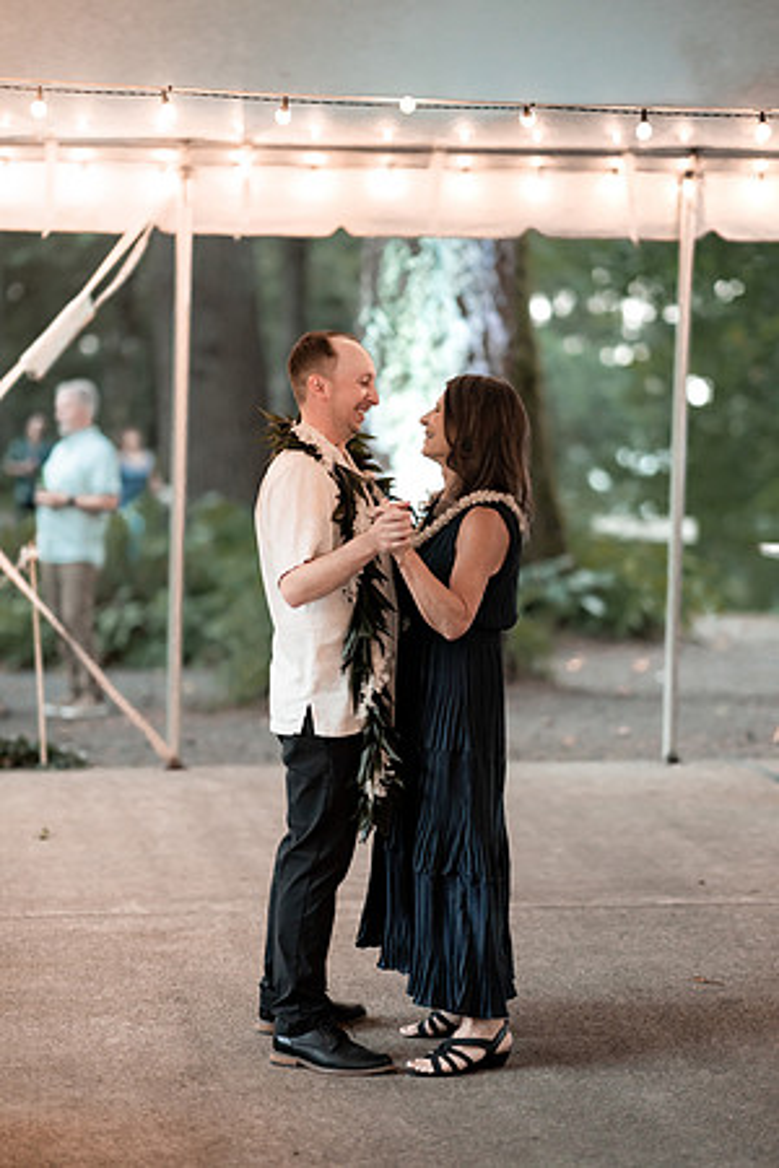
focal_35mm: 85
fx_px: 2759
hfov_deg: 16.1
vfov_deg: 23.9
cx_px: 390
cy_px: 584
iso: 1250
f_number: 1.4
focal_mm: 85
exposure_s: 1/320
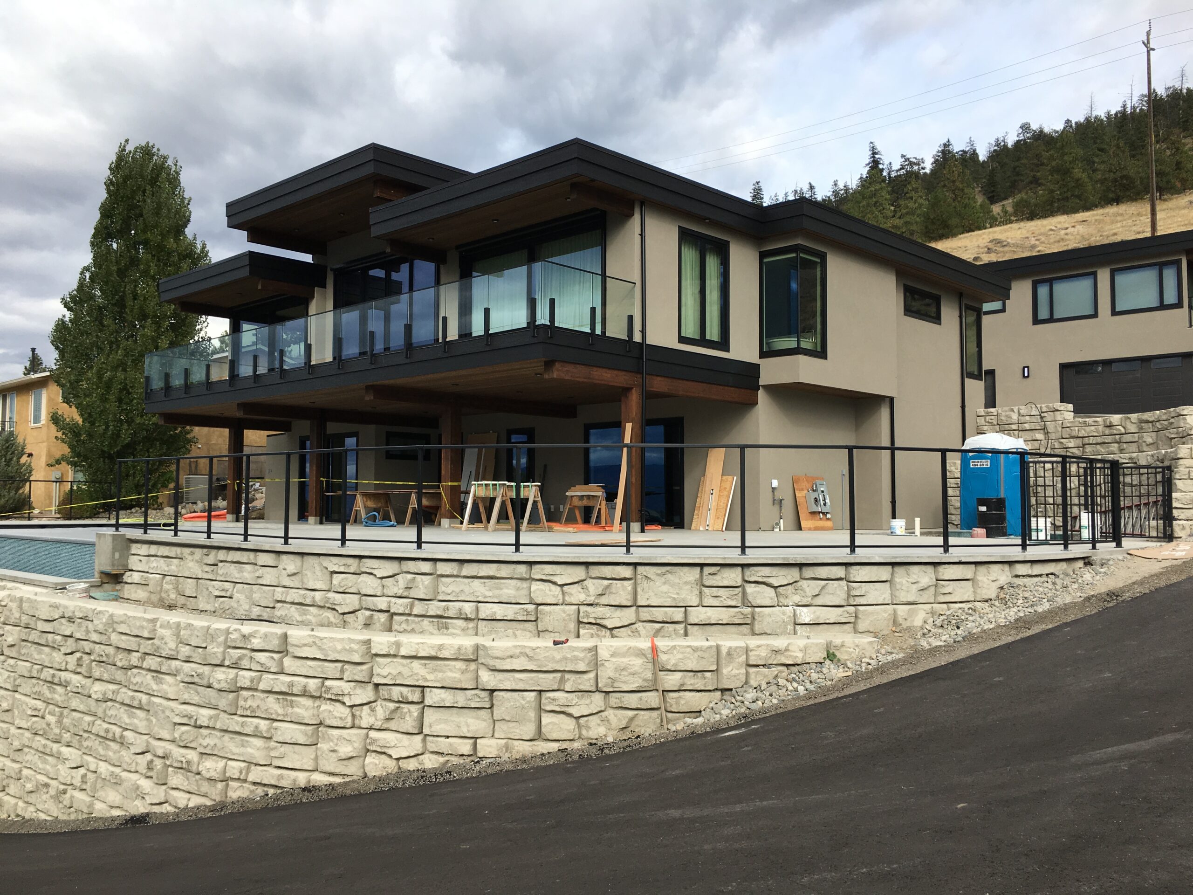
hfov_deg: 61.7
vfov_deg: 48.2
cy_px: 448
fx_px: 999
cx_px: 596
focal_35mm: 29
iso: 25
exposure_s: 1/974
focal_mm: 4.15
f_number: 2.2
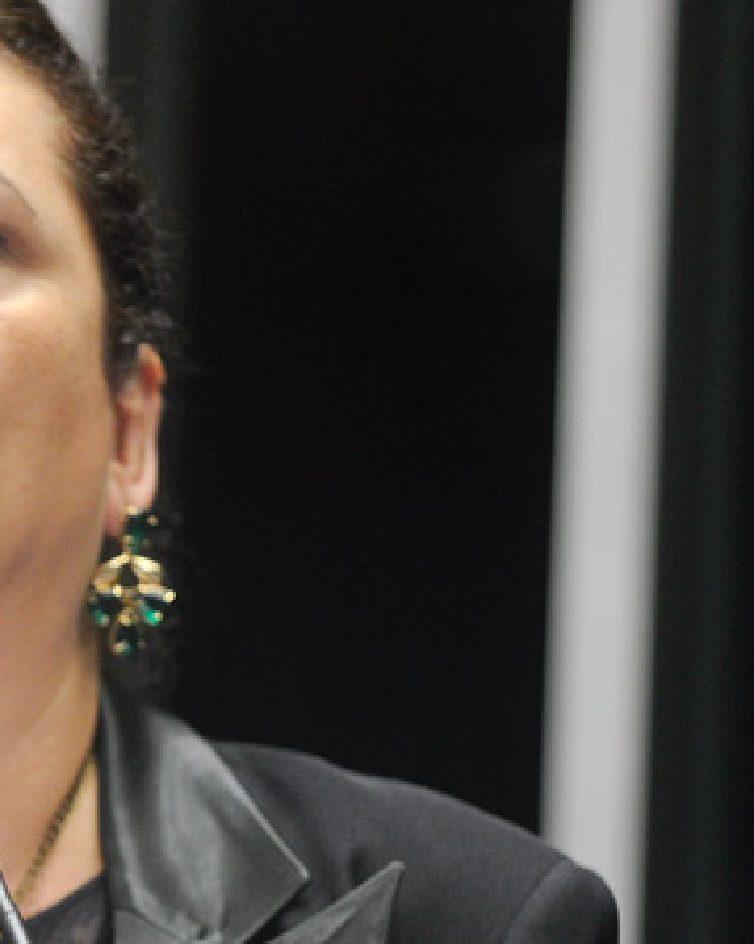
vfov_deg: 6.4
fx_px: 8456
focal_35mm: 303
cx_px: -100
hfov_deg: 5.1
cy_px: 663
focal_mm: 135
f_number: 5.6
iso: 2000
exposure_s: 1/125
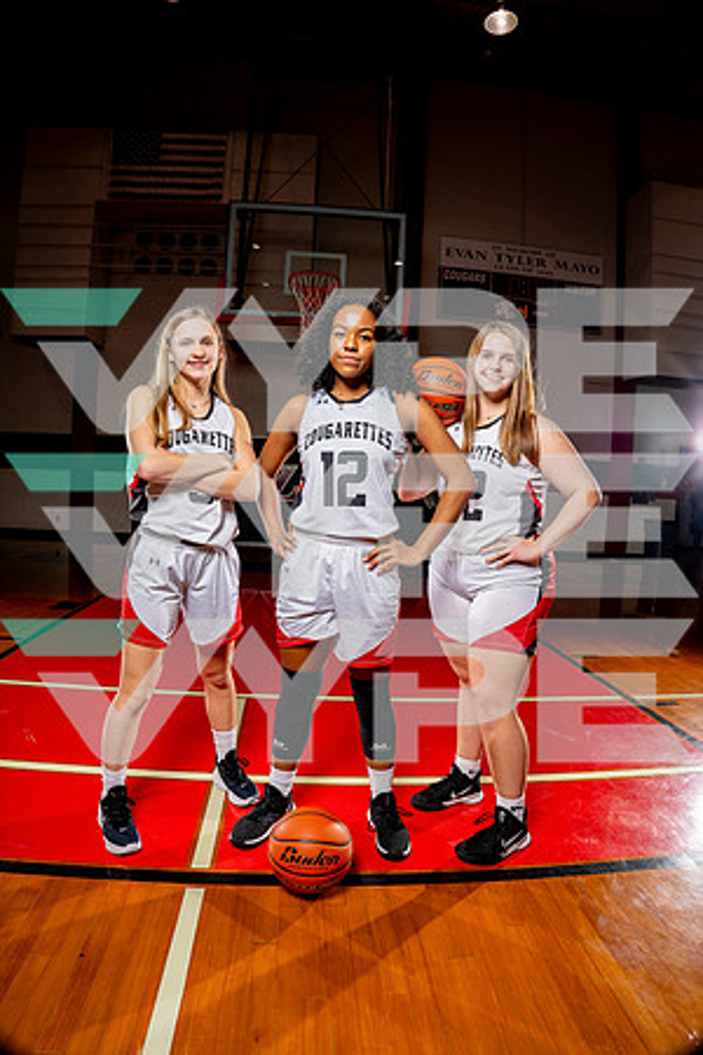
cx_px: 352
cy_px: 528
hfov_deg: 61.9
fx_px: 586
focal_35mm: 20
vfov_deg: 84.0
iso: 100
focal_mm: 20
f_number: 8
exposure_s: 1/250
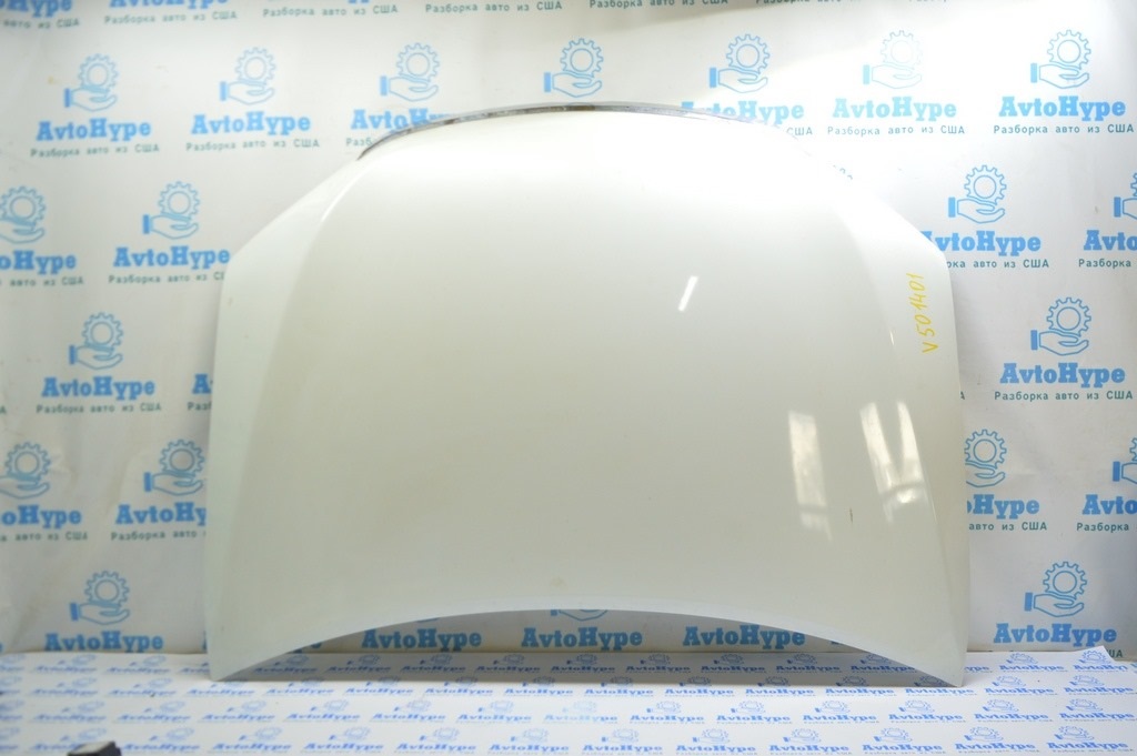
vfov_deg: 43.5
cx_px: 568
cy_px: 378
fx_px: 947
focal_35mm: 30
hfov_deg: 62.0
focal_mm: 20
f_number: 3.5
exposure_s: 1/50
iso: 400
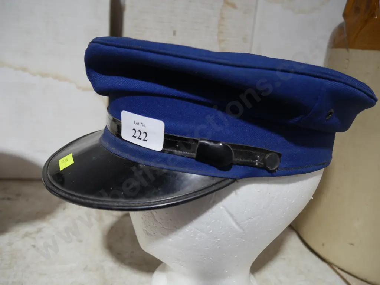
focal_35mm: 30
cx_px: 190
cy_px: 142
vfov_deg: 46.8
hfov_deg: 60.0
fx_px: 329
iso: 400
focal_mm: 15
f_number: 3.6
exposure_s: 1/60
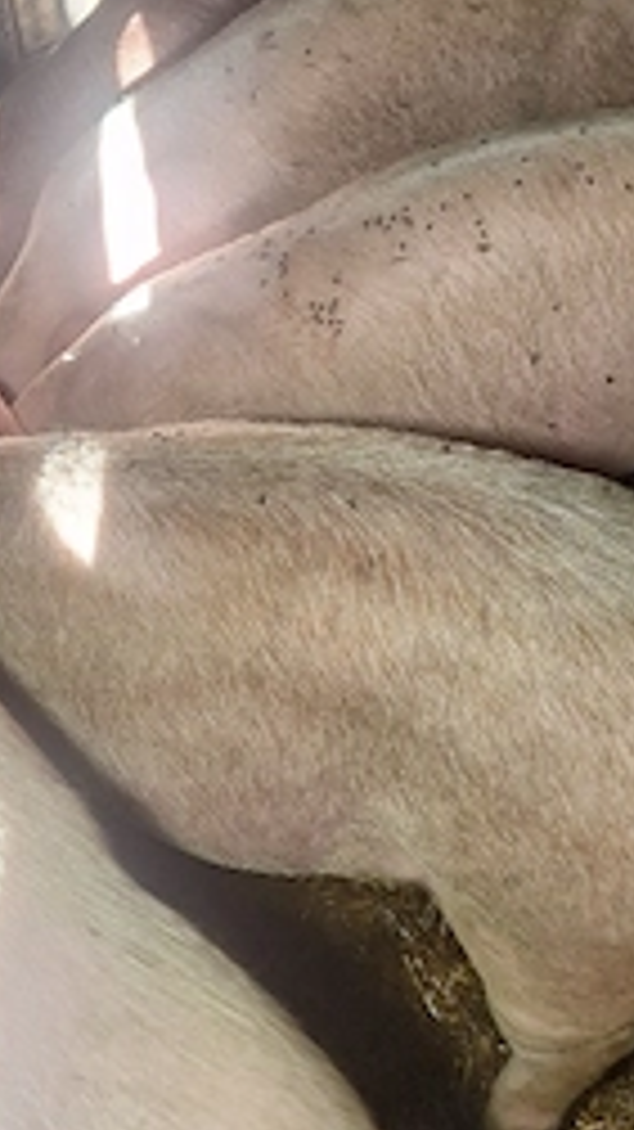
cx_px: 211
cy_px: 459
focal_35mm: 40
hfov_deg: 29.5
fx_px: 1197
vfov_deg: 50.2
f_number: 1.8
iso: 80
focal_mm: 5.54
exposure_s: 1/50
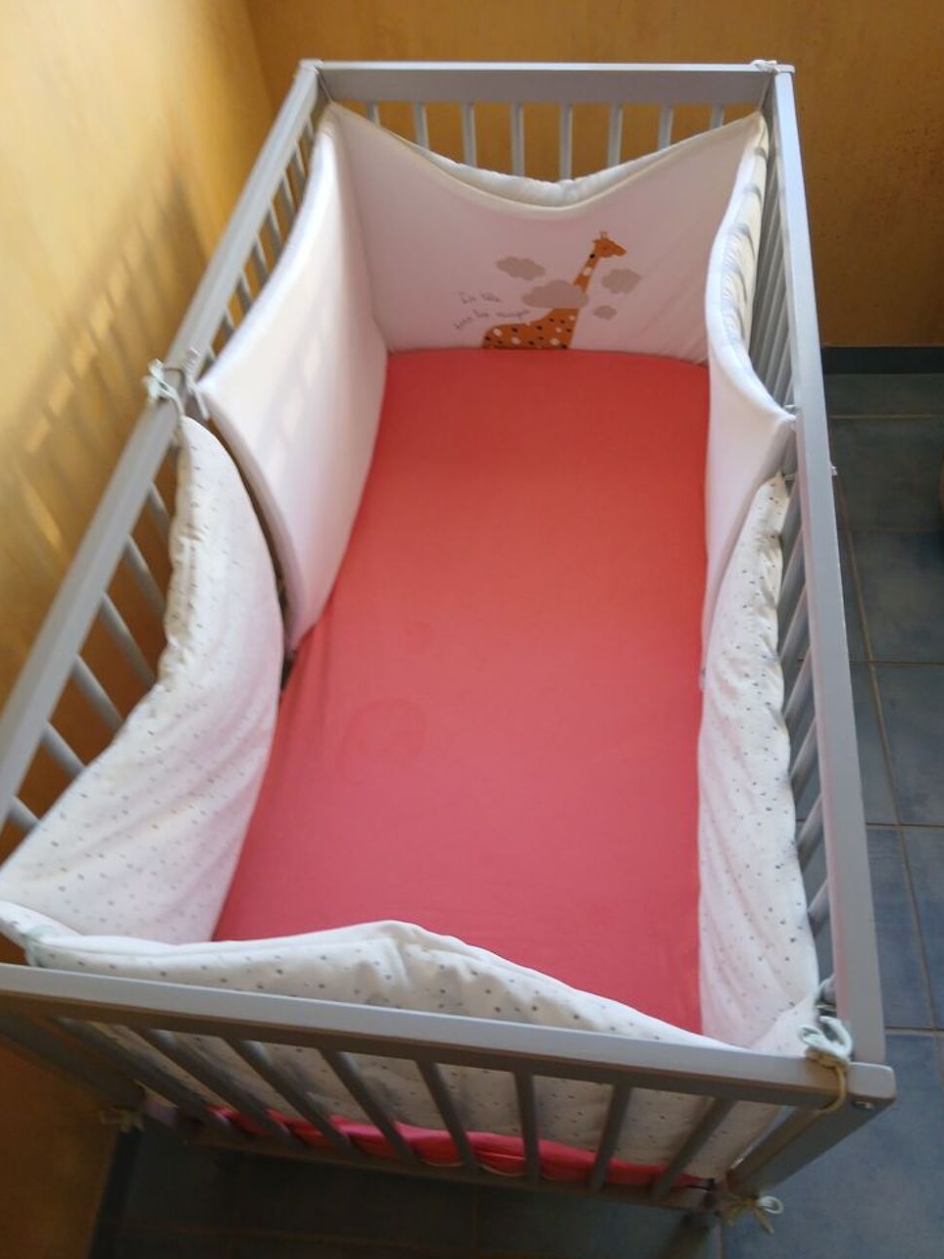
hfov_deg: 51.4
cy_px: 647
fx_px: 982
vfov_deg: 65.3
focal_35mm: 27
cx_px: 480
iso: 160
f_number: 1.8
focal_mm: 3.98
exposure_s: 1/50
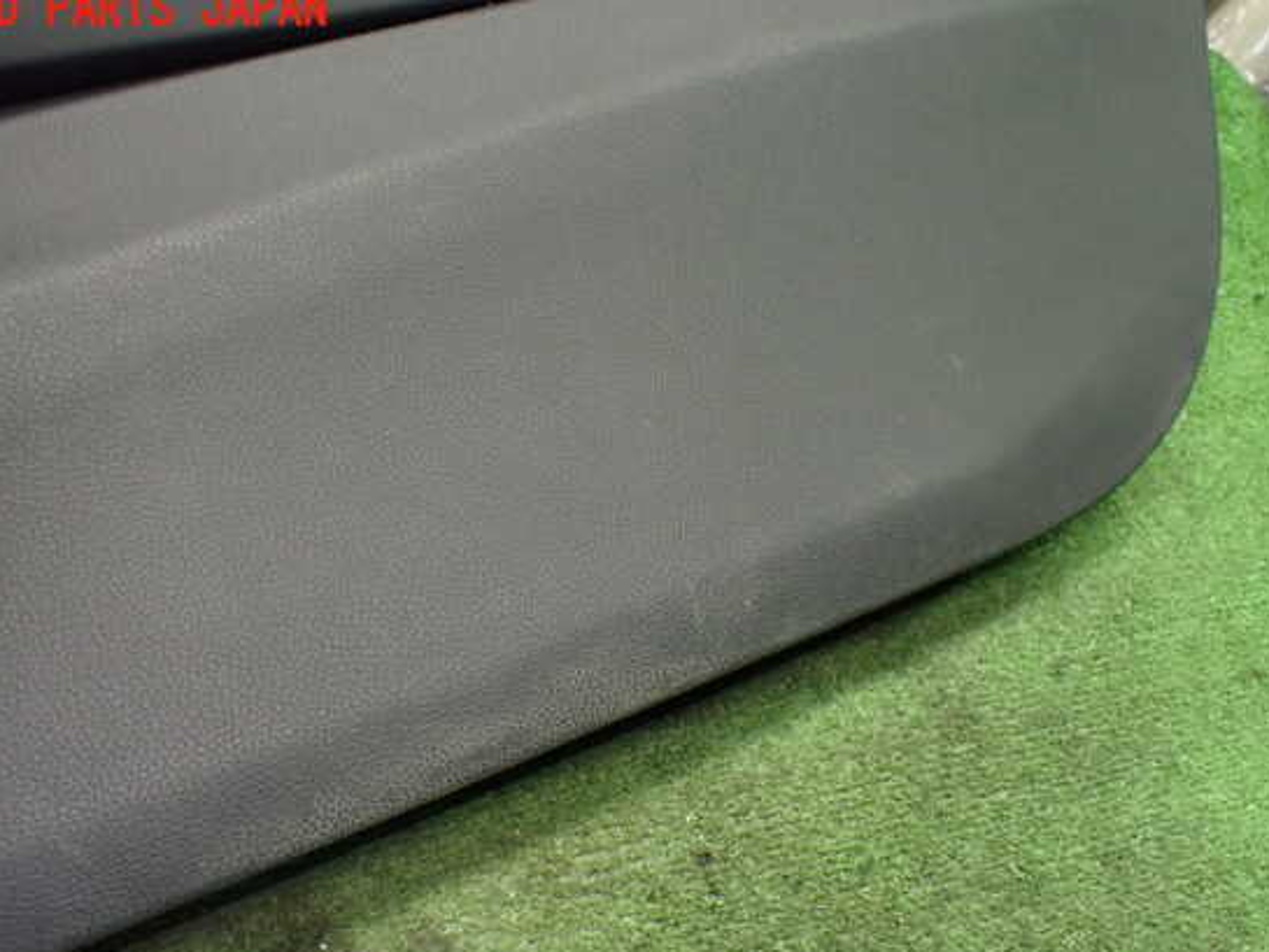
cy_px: 505
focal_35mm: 33
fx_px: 1210
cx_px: 603
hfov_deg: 55.3
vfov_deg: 42.9
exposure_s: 1/80
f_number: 2.3
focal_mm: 5.4
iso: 800
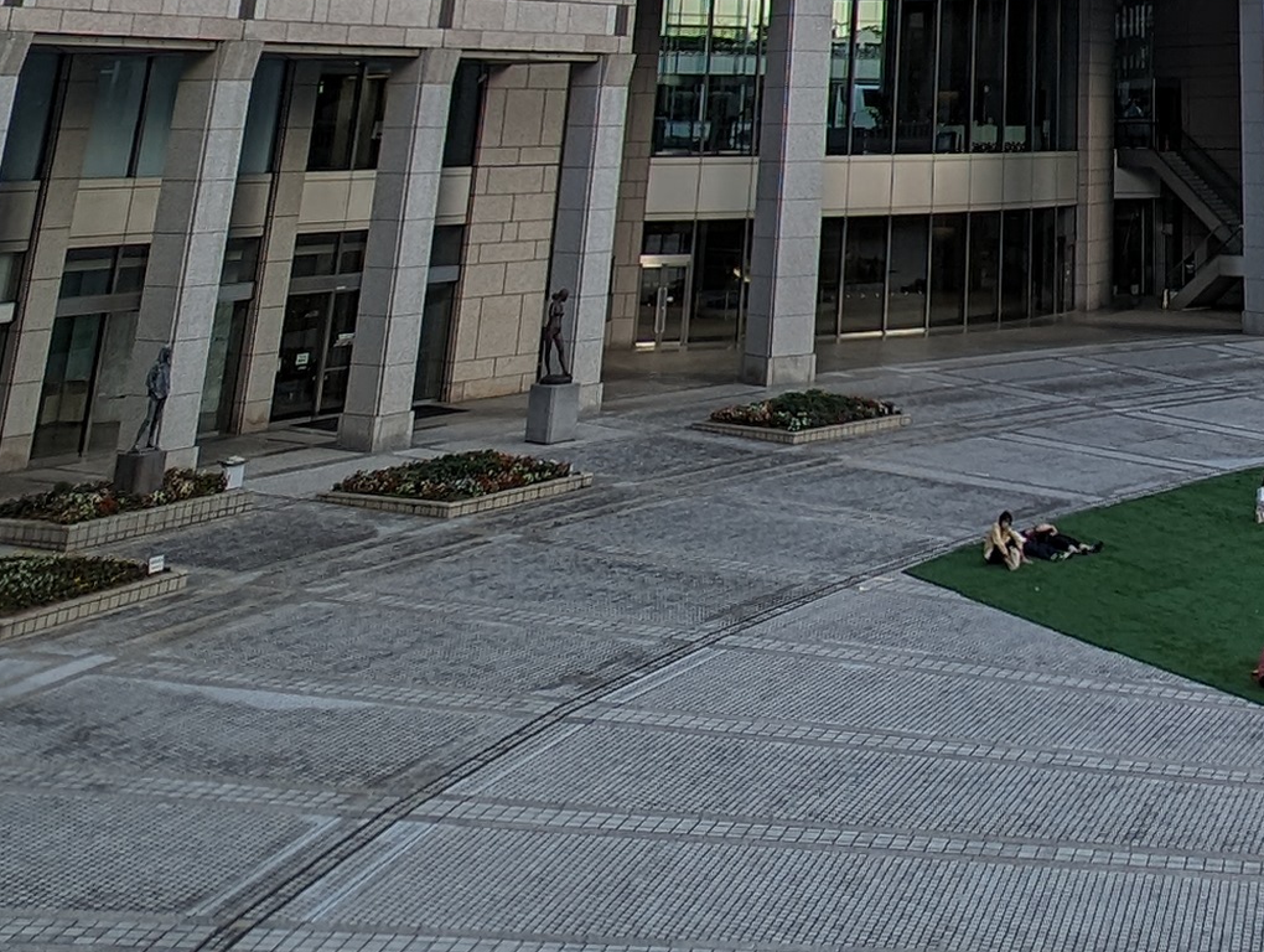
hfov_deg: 36.9
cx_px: 1160
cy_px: -574
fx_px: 1755
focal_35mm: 48
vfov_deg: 22.9
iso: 40
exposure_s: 1/454
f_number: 1.95
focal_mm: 2.23
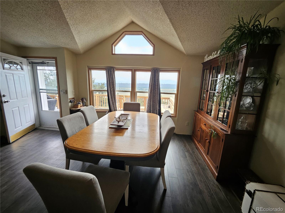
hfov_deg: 106.2
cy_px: 106
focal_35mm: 13
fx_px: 107
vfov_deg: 89.9
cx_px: 142
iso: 64
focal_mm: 1.7
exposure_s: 1/120
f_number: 2.2
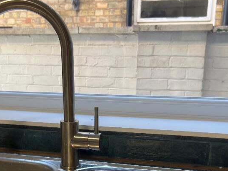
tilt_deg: -13.9
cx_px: 102
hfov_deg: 38.1
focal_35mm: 50
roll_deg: -1.1
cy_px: 145
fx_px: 329
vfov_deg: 28.3
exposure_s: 1/100
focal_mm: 5.7
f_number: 1.5
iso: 40
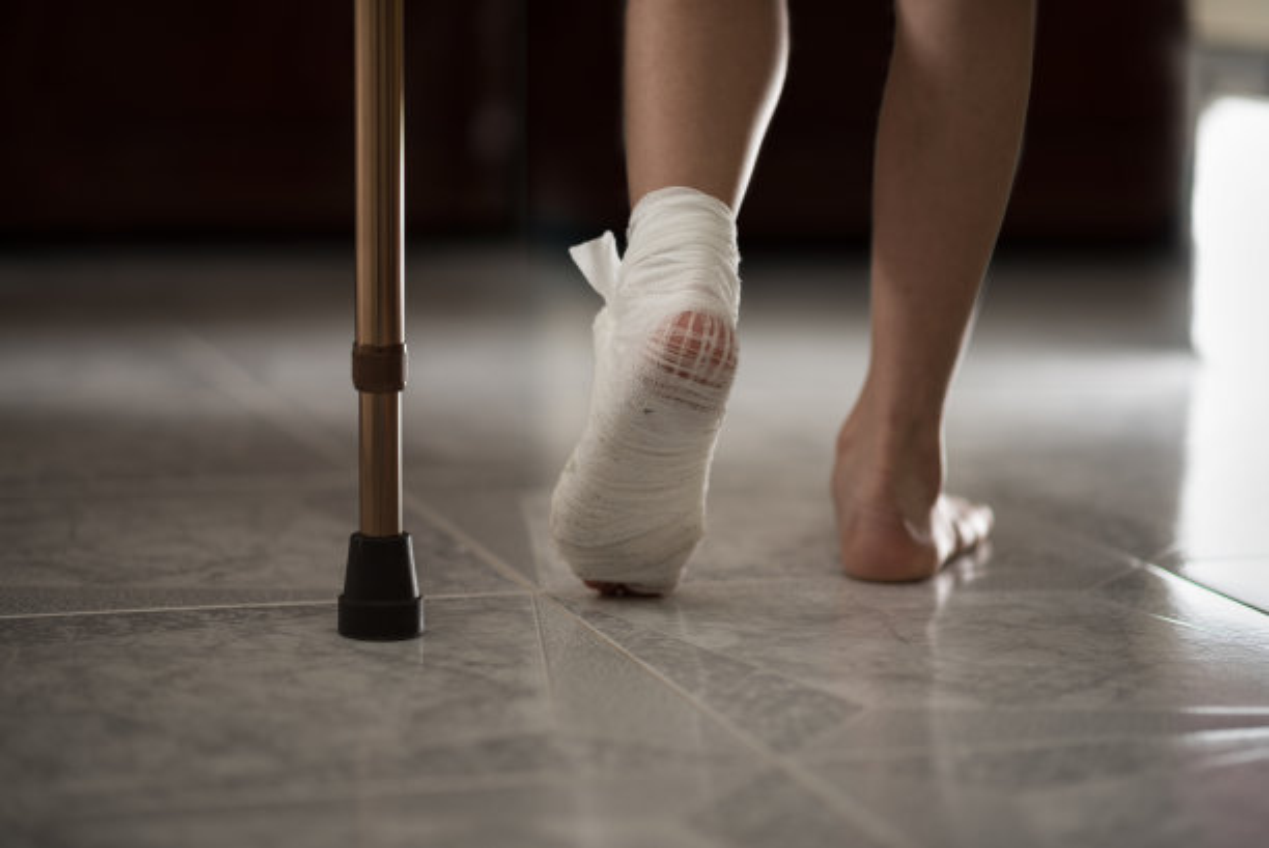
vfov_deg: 16.1
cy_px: 424
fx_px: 2998
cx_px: 634
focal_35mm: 85
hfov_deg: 23.9
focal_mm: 85
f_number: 1.8
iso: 200
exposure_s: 1/160
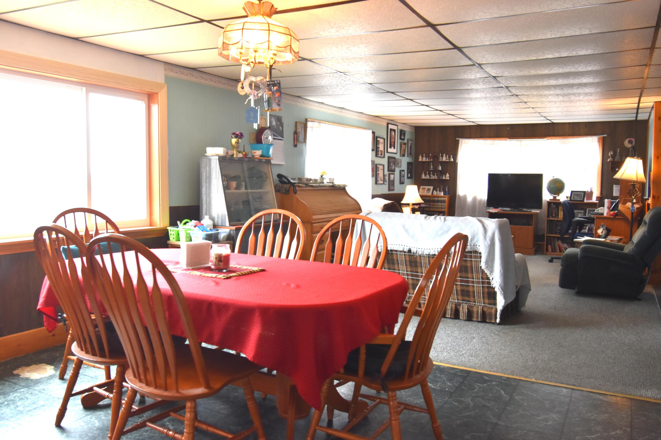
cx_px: 330
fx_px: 551
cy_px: 220
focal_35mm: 30
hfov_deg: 61.9
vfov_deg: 43.6
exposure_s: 1/60
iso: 1000
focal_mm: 20
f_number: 5.6
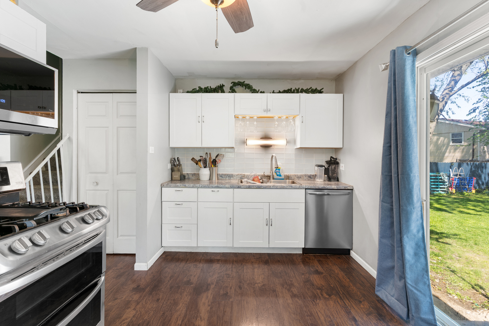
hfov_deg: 93.3
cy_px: 163
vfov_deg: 70.4
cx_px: 244
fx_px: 231
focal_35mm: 17
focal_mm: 17
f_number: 8
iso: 160
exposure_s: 1/1.25
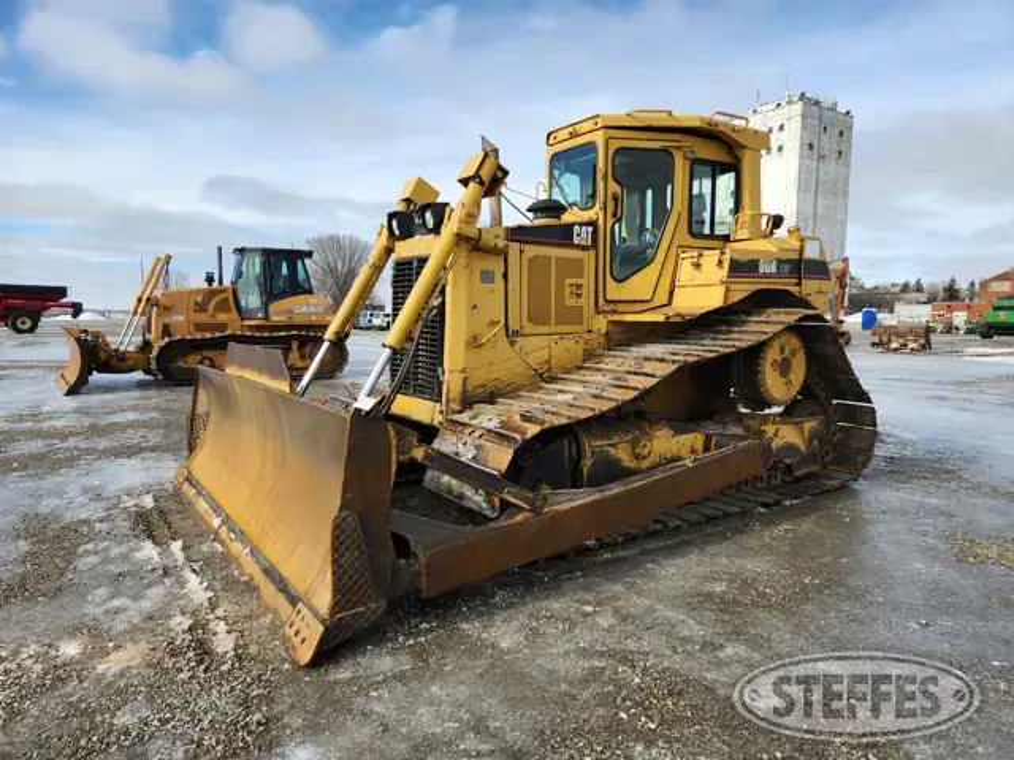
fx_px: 674
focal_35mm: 23
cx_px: 507
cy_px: 380
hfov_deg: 73.9
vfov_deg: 58.9
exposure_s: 1/1361
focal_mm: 5.4
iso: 20
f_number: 1.8
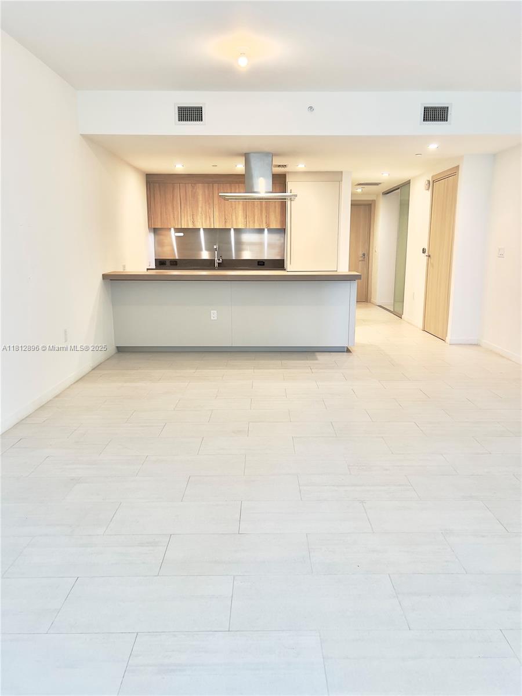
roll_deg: +0.7
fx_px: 523
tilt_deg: -10.8
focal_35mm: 26
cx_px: 261
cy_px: 348
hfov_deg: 53.1
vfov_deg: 67.3
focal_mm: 5.7
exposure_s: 1/120
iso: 80
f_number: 1.5
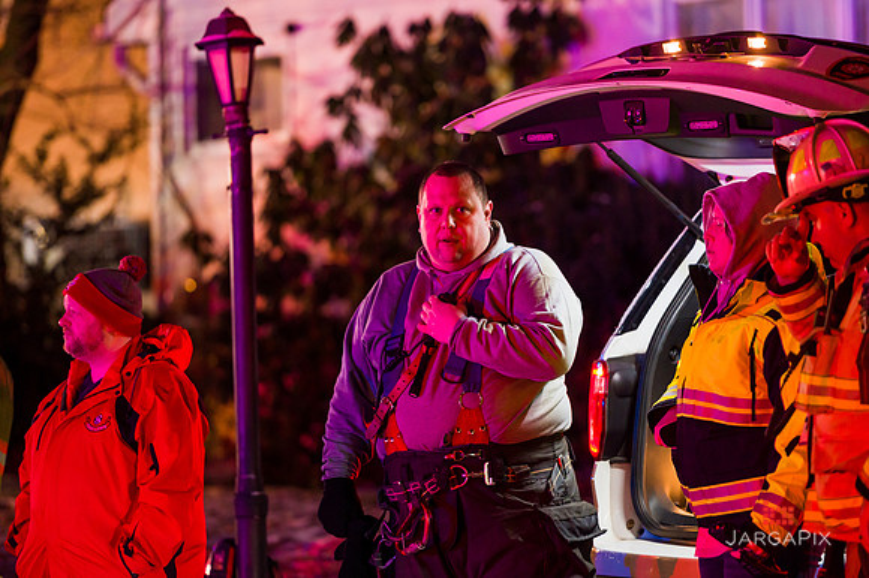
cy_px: 289
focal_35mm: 200
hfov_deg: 10.3
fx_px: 4825
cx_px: 434
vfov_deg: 6.9
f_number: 3.2
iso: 3200
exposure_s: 1/125
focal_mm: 200
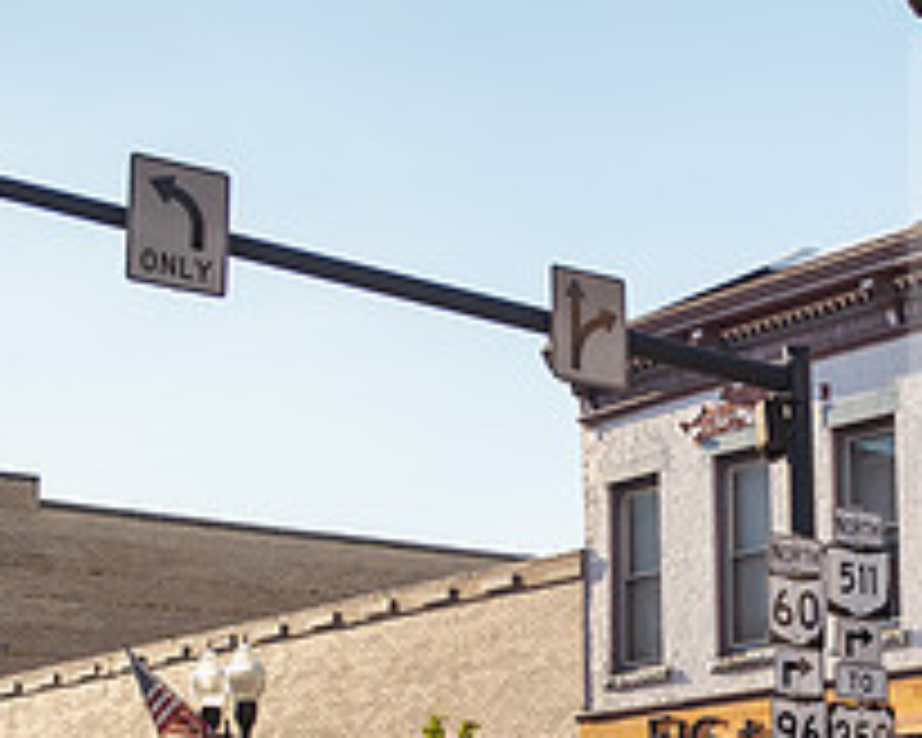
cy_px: 578
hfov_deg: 20.3
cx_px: 774
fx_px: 2538
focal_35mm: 93
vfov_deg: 16.4
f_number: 3.2
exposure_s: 1/640
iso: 64
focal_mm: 35
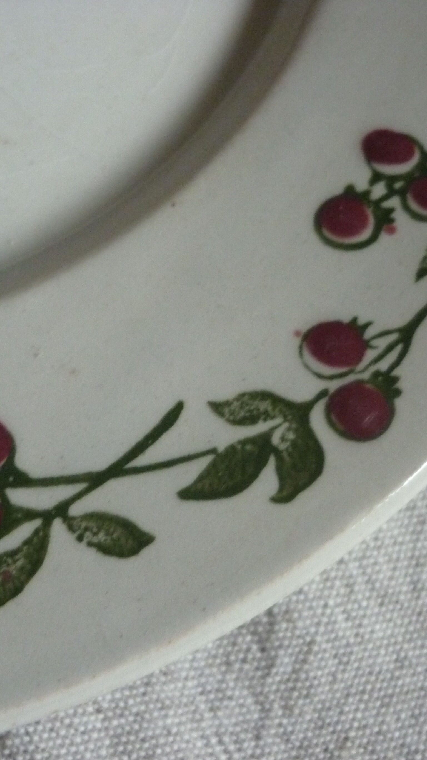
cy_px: 380
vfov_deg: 42.9
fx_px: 966
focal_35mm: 48
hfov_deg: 24.9
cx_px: 173
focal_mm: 5.5
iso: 400
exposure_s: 1/30
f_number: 2.8
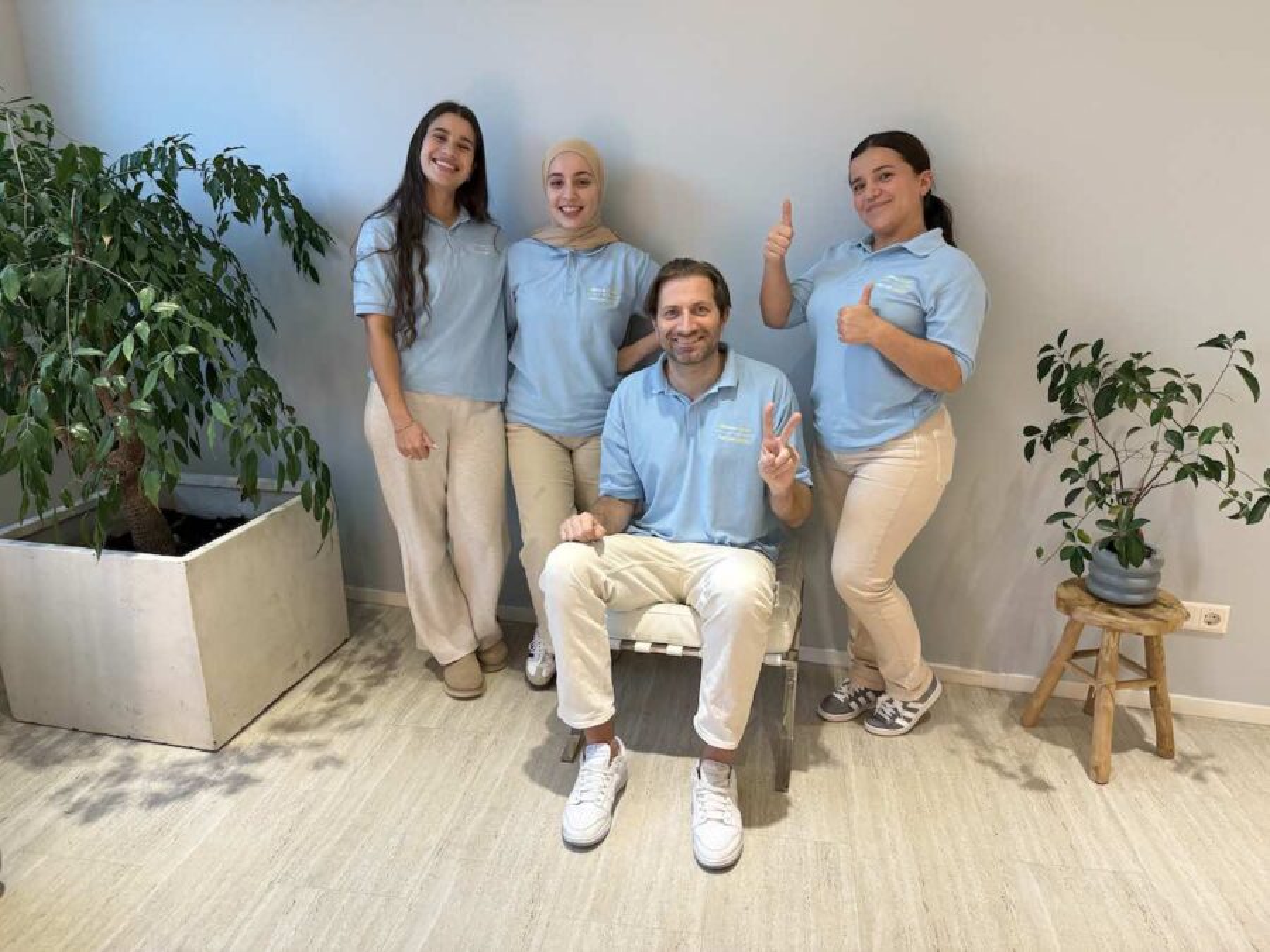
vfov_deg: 56.8
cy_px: 476
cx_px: 635
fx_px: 881
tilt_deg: -17.7
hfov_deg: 71.6
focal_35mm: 24
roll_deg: +1.6
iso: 200
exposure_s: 1/100
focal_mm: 6.76
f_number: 1.78
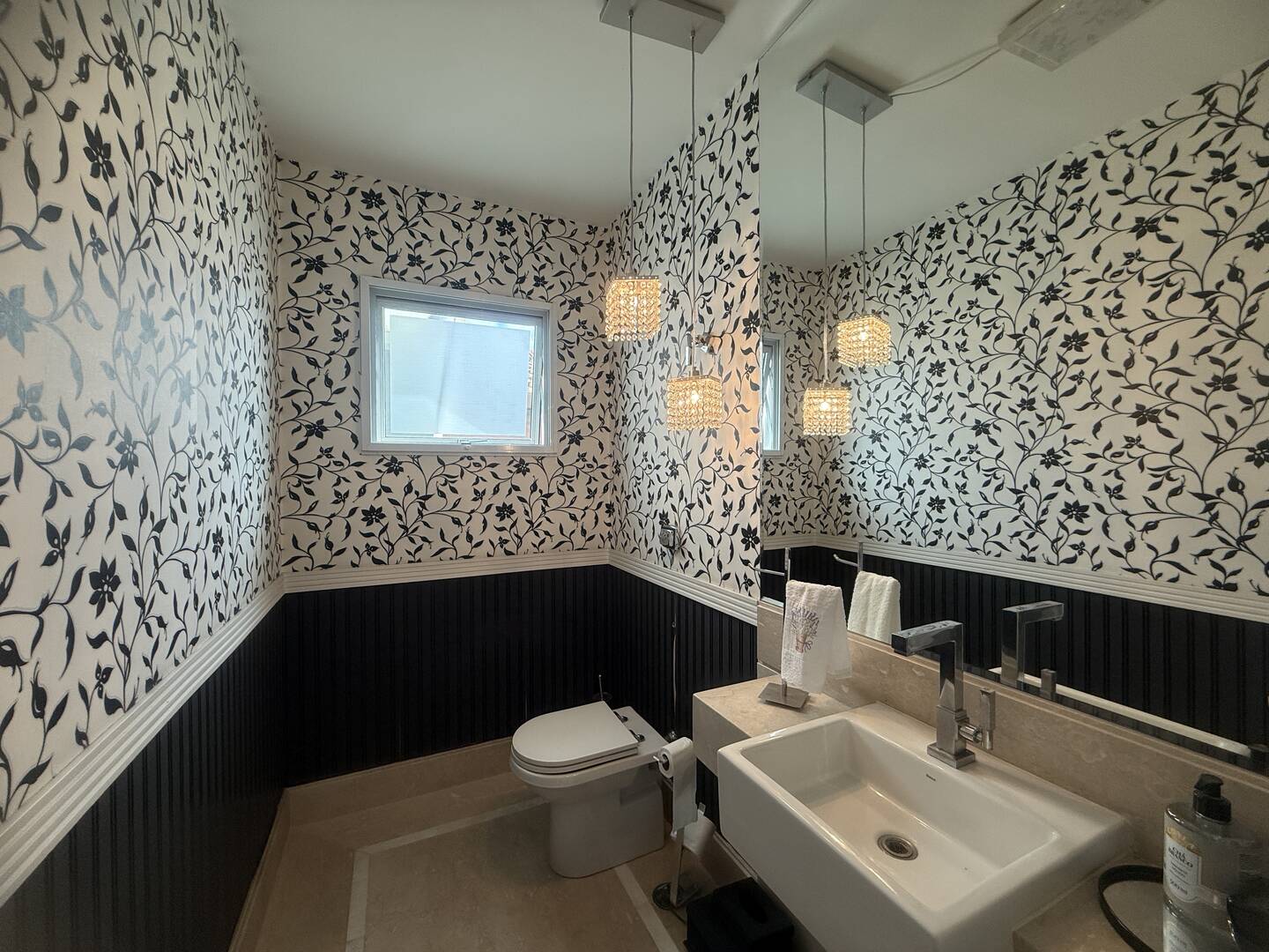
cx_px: 634
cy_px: 476
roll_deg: -0.1
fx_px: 513
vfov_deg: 85.7
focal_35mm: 14
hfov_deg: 102.1
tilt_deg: -0.1
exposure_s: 1/120
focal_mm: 2.22
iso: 100
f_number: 2.2
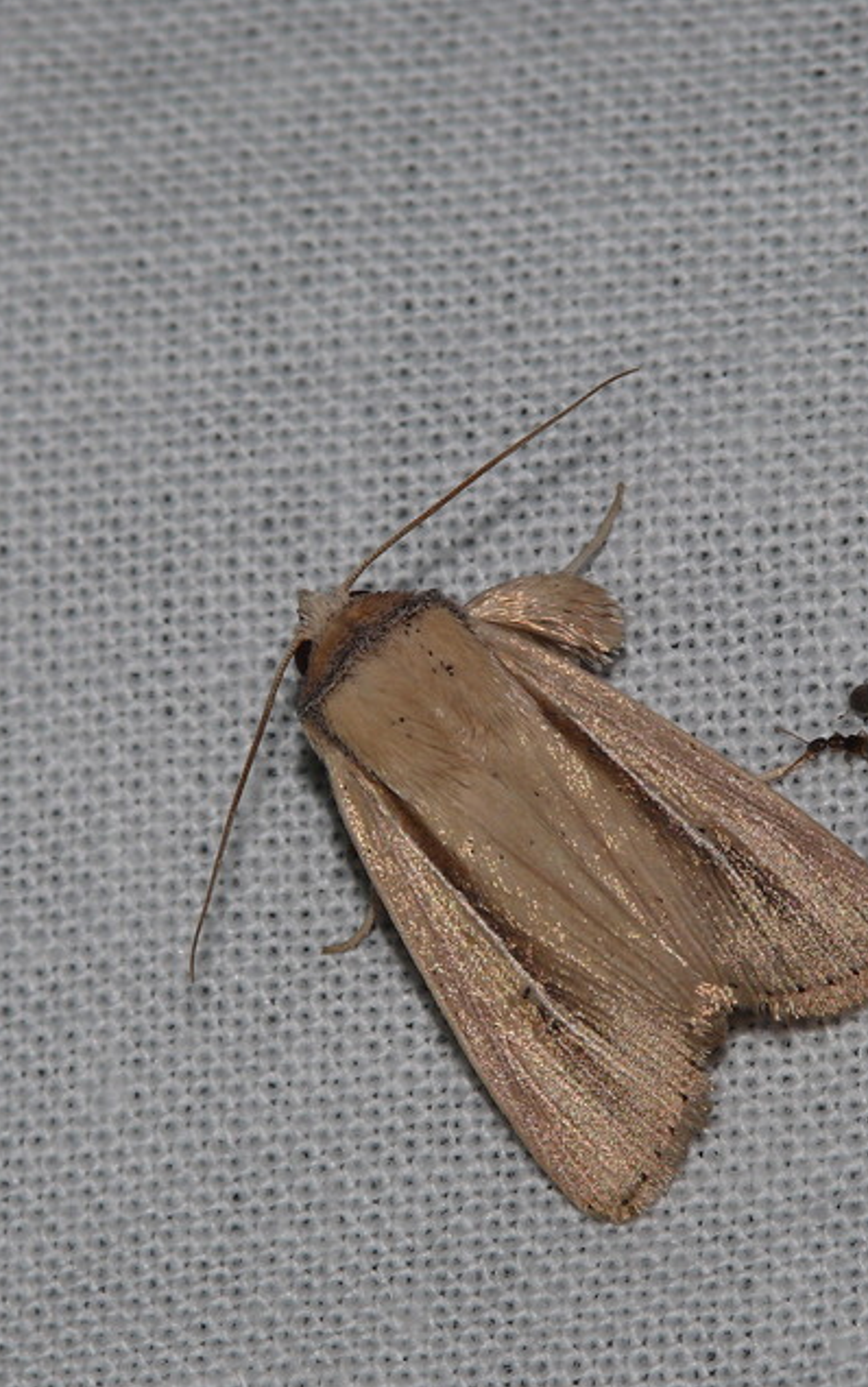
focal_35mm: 368
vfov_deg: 5.7
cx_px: 470
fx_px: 13916
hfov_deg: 3.6
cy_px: 694
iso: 100
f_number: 11
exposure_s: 1/640
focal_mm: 54.7
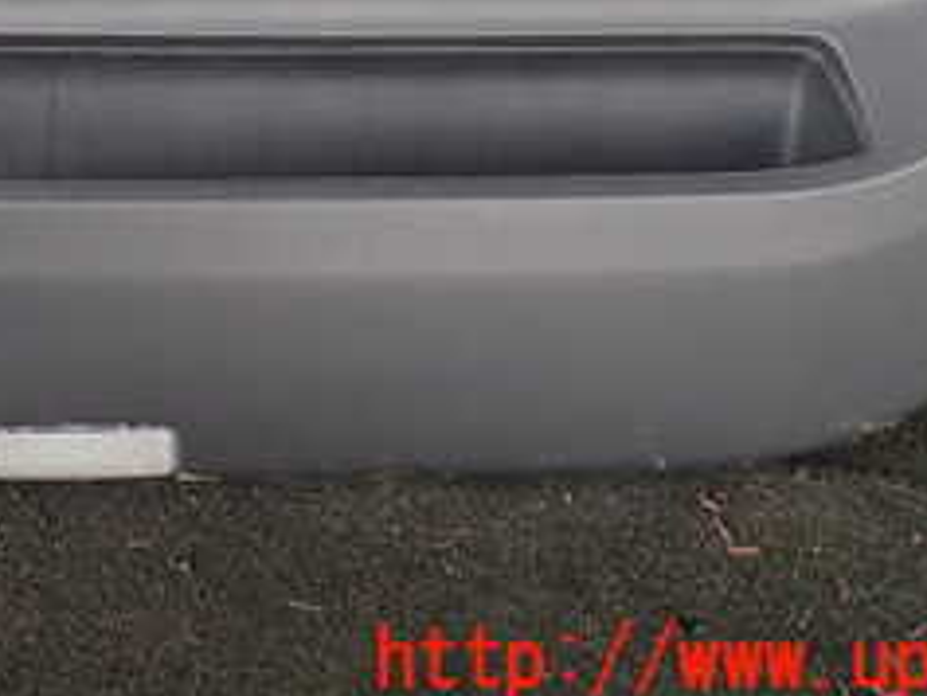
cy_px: -168
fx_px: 2036
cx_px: 86
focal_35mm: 76
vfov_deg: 18.3
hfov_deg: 24.9
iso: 125
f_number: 2.3
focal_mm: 5.4
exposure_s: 1/60
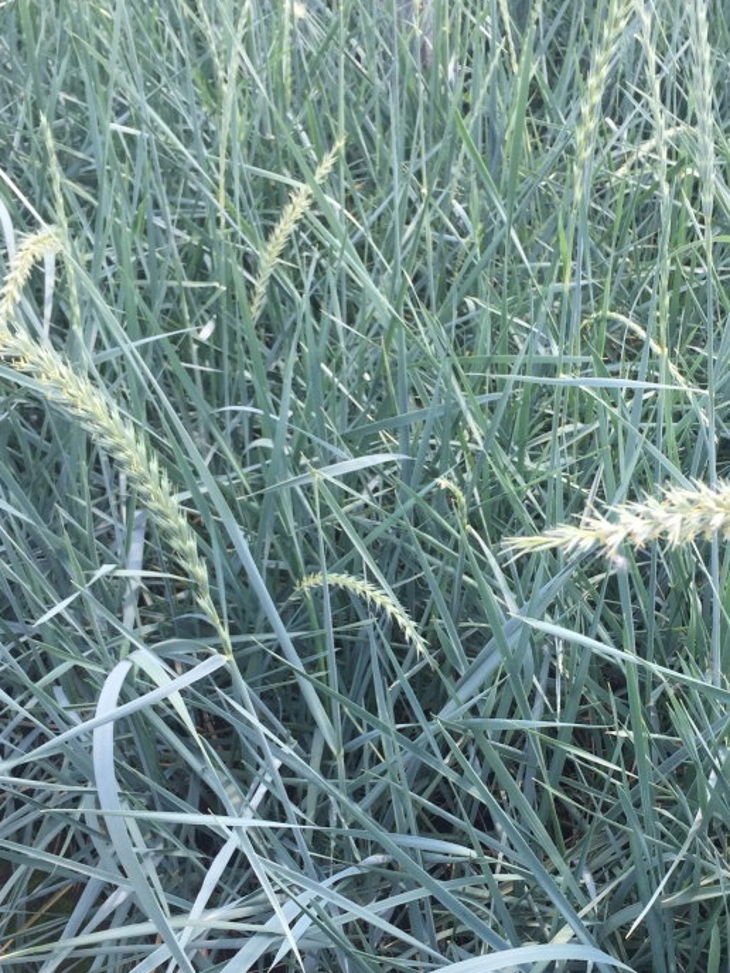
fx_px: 1265
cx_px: 487
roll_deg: +0.9
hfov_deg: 31.9
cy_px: 566
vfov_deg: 41.9
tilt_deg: -38.2
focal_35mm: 45
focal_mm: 4.15
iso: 32
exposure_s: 1/373
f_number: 2.2
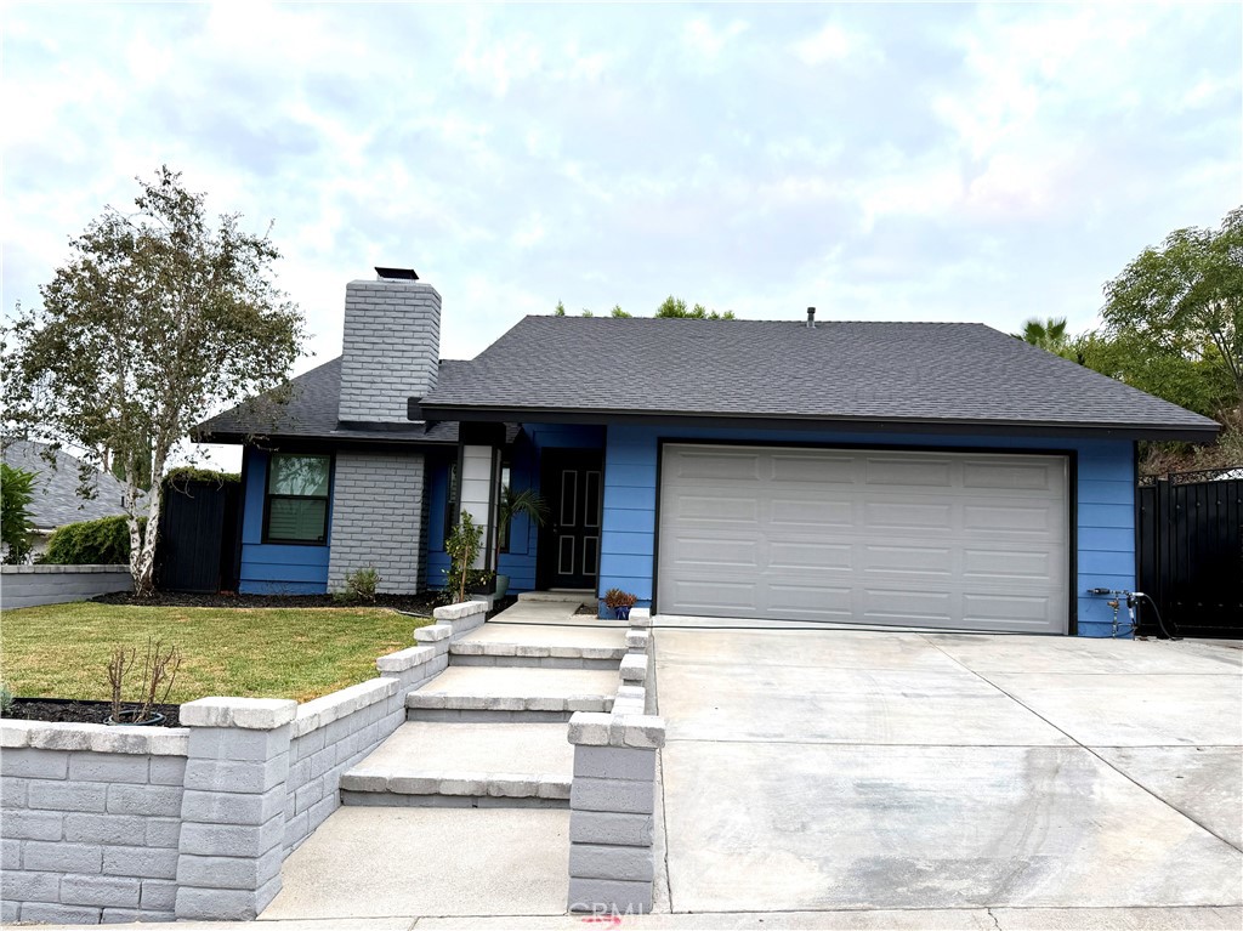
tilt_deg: +5.0
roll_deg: -1.8
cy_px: 466
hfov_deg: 71.6
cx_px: 622
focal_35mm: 24
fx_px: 861
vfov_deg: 56.8
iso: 80
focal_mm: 6.76
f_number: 1.78
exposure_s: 1/121
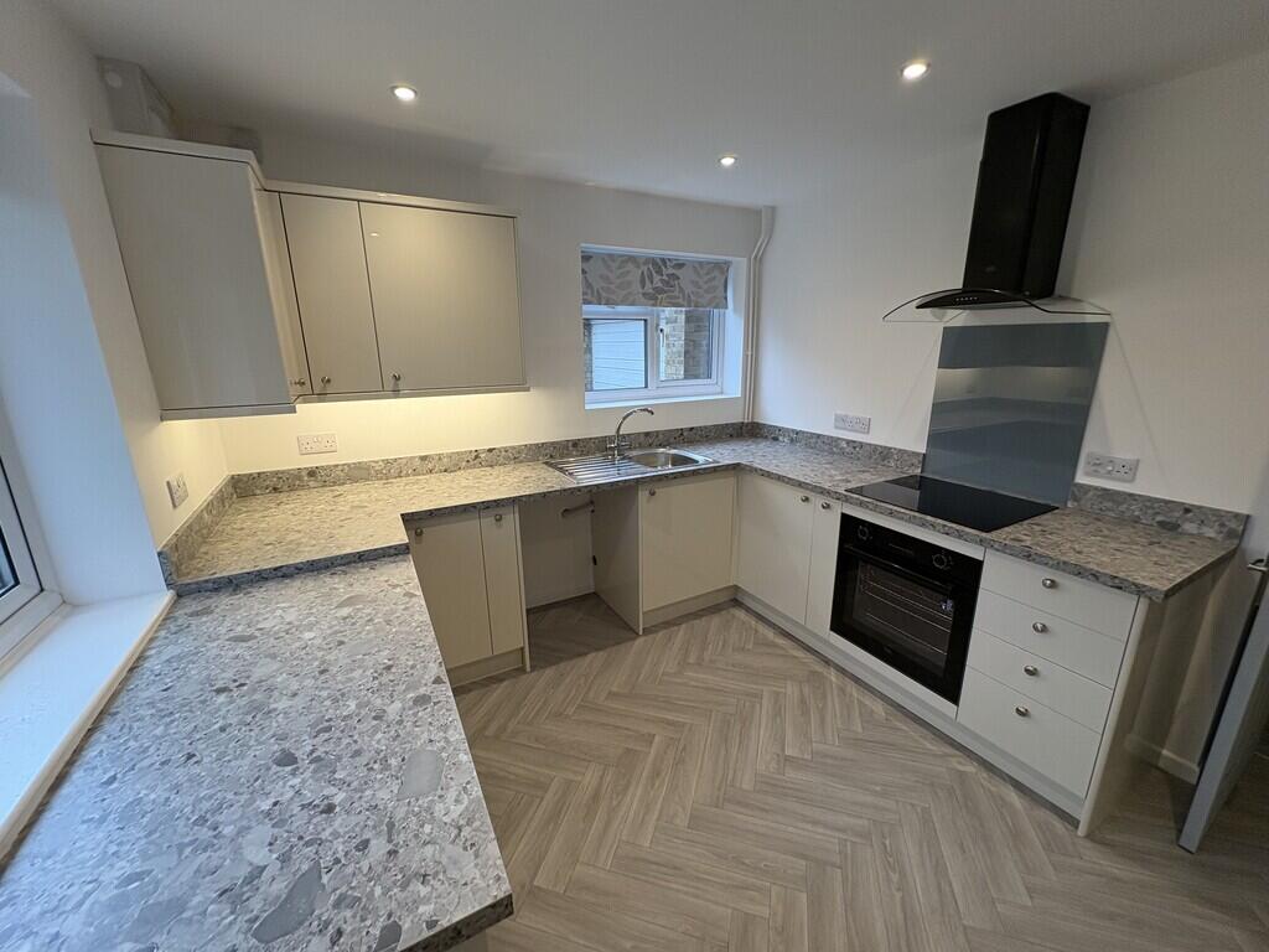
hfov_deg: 102.1
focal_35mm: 14
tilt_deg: -14.6
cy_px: 476
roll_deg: +0.8
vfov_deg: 85.7
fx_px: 513
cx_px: 634
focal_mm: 2.22
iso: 100
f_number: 2.2
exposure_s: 1/100
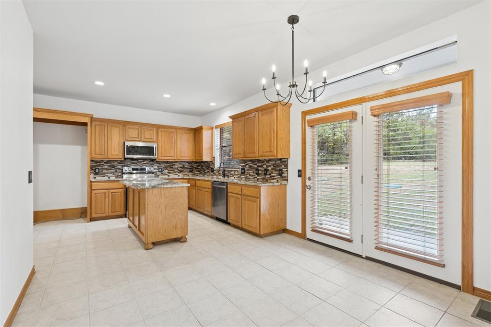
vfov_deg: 73.7
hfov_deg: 96.7
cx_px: 246
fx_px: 218
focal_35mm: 16
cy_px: 164
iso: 200
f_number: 8
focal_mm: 16
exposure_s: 1/10
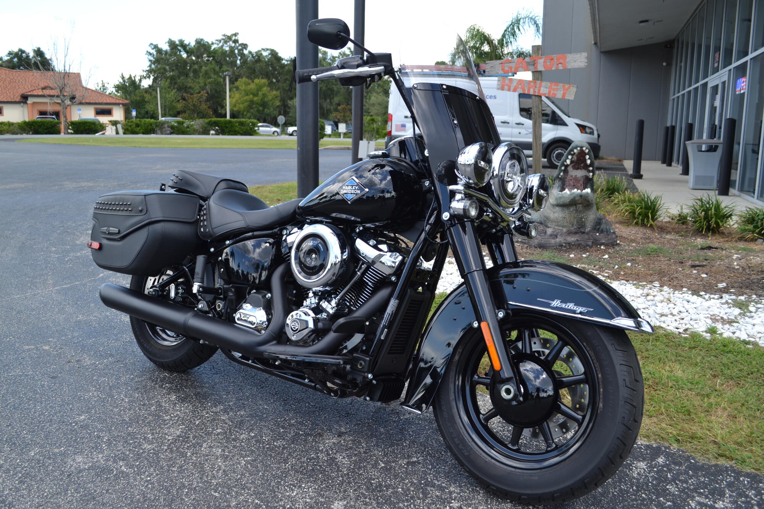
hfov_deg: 57.2
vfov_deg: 40.0
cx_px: 382
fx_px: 700
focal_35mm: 33
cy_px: 254
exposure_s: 1/125
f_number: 5.6
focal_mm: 22
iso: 100
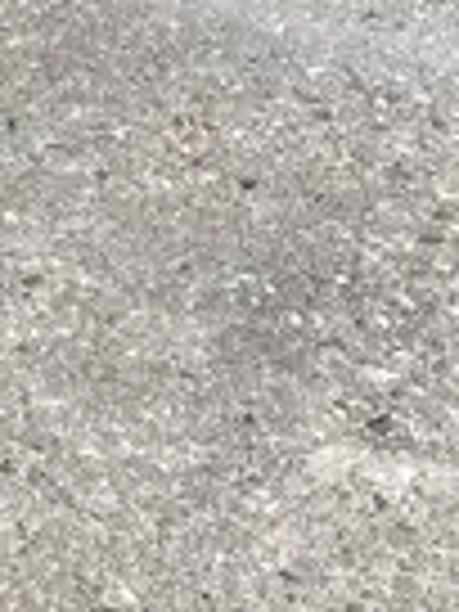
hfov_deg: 9.7
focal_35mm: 140
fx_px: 2475
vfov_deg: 11.1
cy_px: -1006
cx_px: -526
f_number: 1.6
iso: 50
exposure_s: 1/732
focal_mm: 5.96
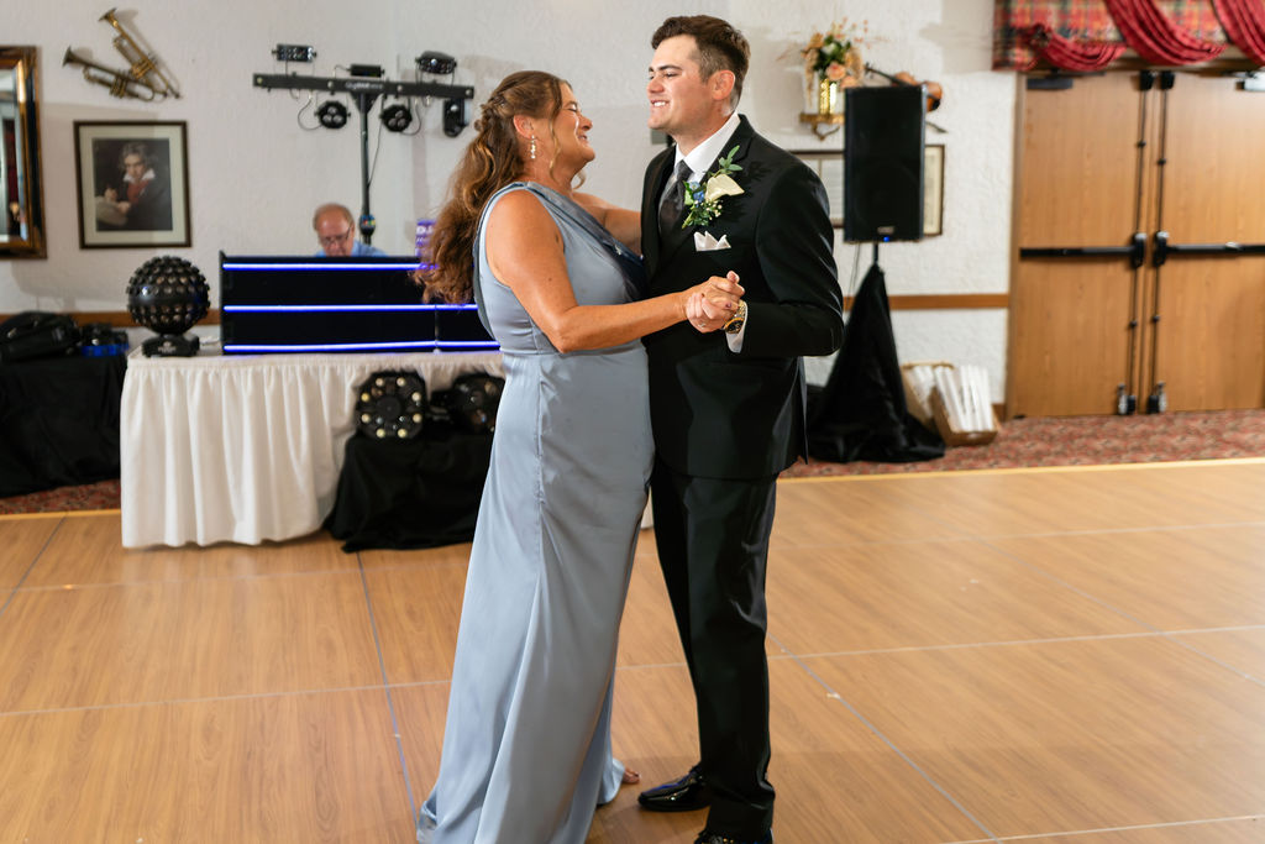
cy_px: 367
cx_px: 550
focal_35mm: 40
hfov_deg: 48.1
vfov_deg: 33.2
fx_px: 1413
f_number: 2.8
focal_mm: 35
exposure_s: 1/125
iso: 500
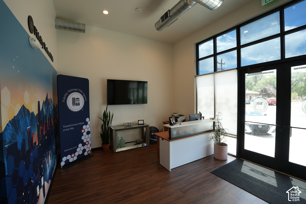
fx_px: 127
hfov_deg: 100.4
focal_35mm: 15
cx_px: 153
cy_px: 102
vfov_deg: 77.3
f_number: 4
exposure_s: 1/60
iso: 100
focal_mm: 10
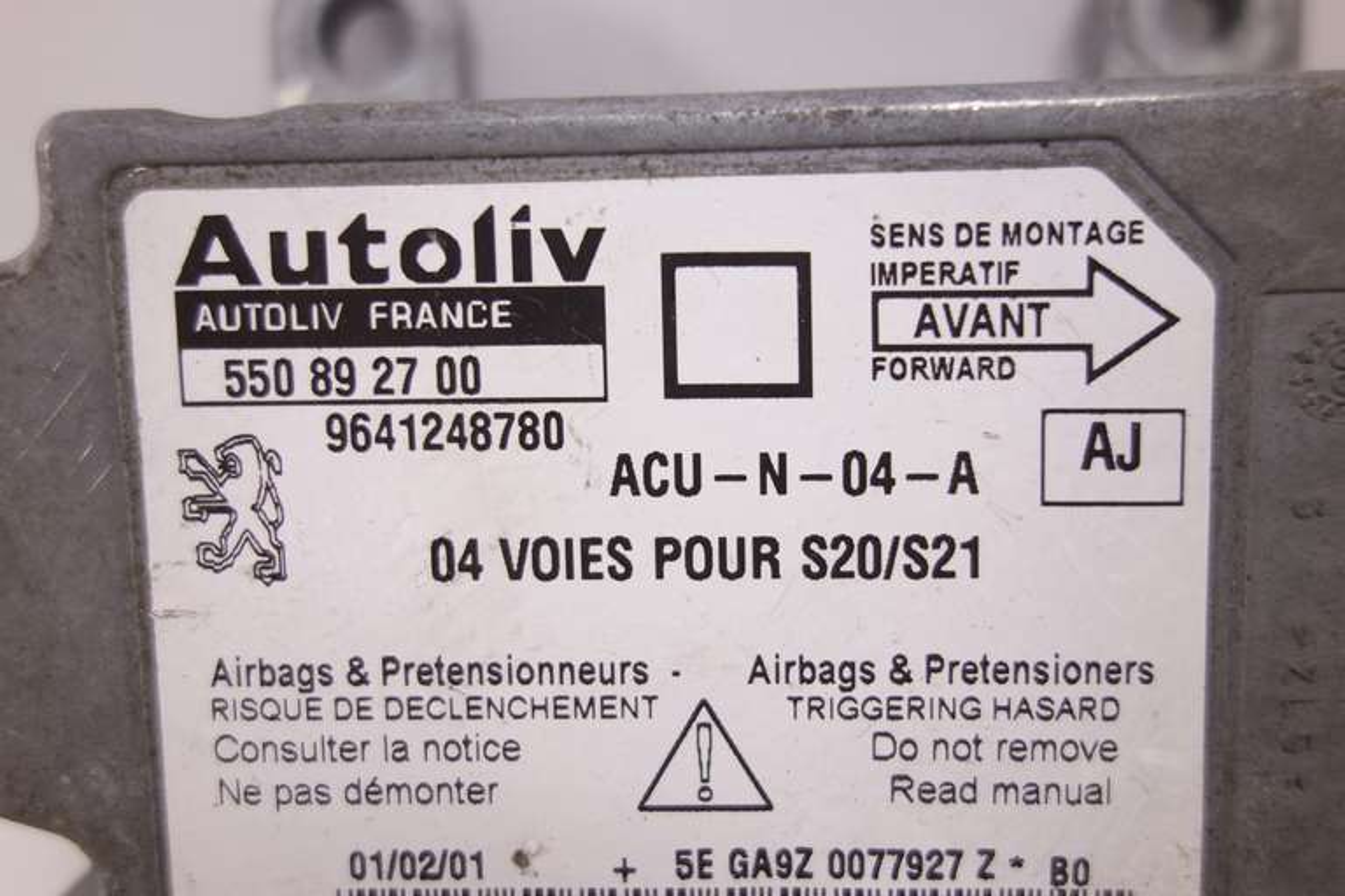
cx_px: 672
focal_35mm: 28
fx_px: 1046
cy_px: 448
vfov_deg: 46.4
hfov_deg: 65.5
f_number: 2.2
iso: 125
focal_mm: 10.4
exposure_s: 1/100
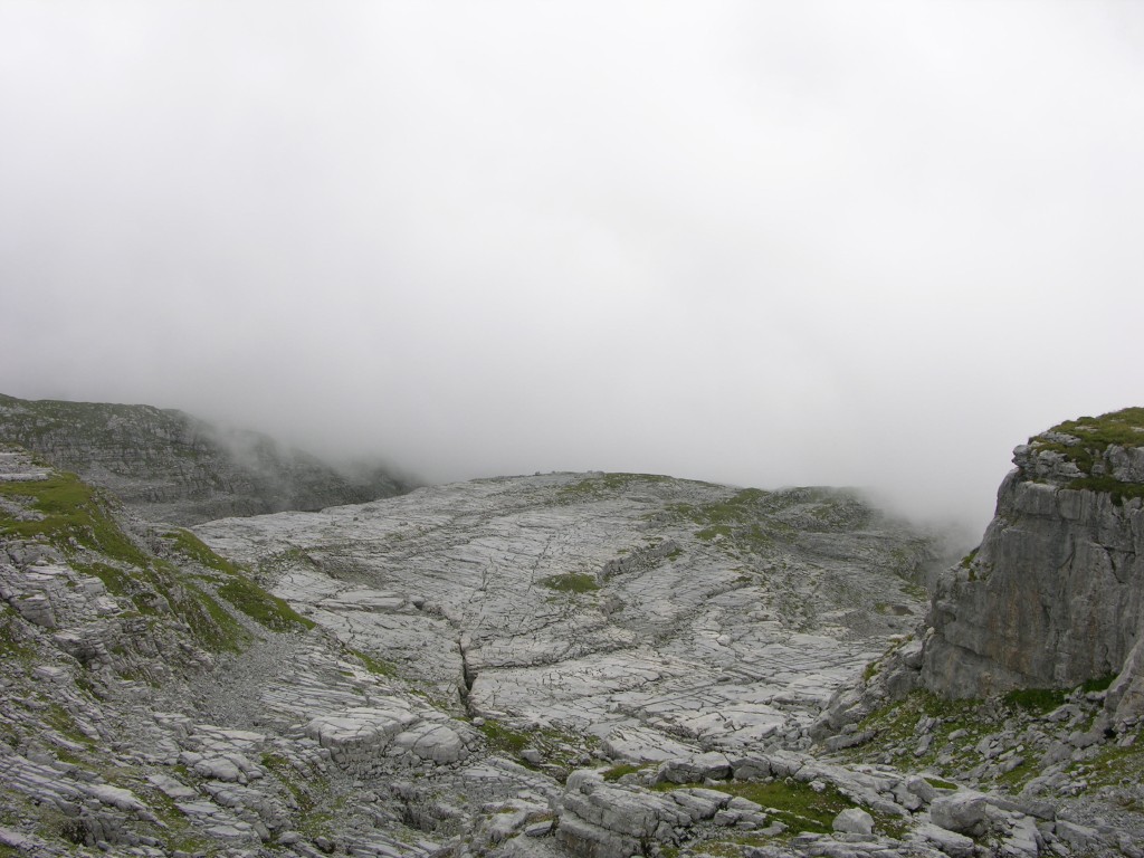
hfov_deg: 52.6
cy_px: 429
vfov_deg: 40.7
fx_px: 1157
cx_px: 572
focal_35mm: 35
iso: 50
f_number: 5.6
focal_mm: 8.9
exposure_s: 1/278
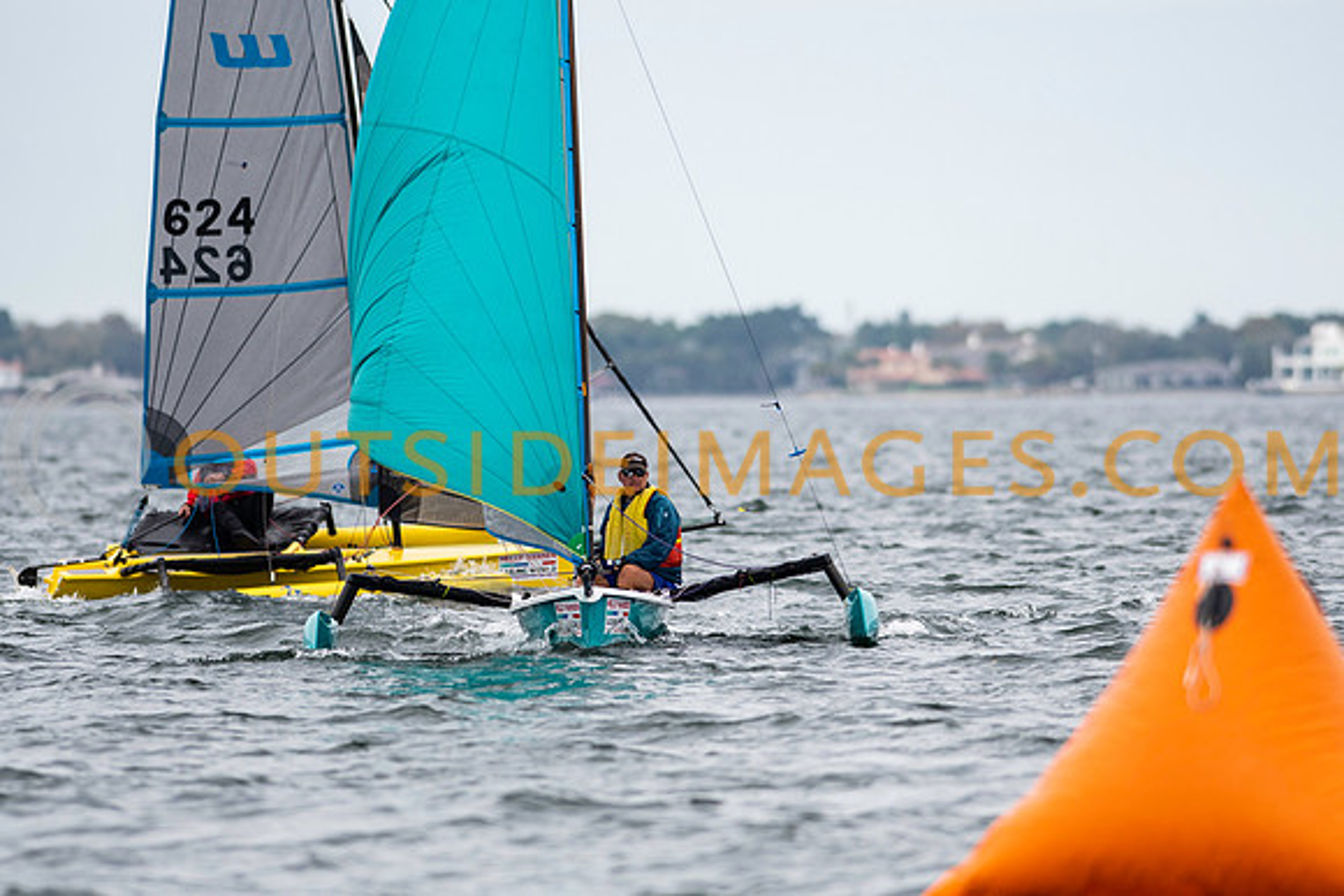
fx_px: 17197
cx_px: 672
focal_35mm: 461
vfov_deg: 3.0
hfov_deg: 4.5
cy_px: 448
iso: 400
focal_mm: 300
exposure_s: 1/5000
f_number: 4.5
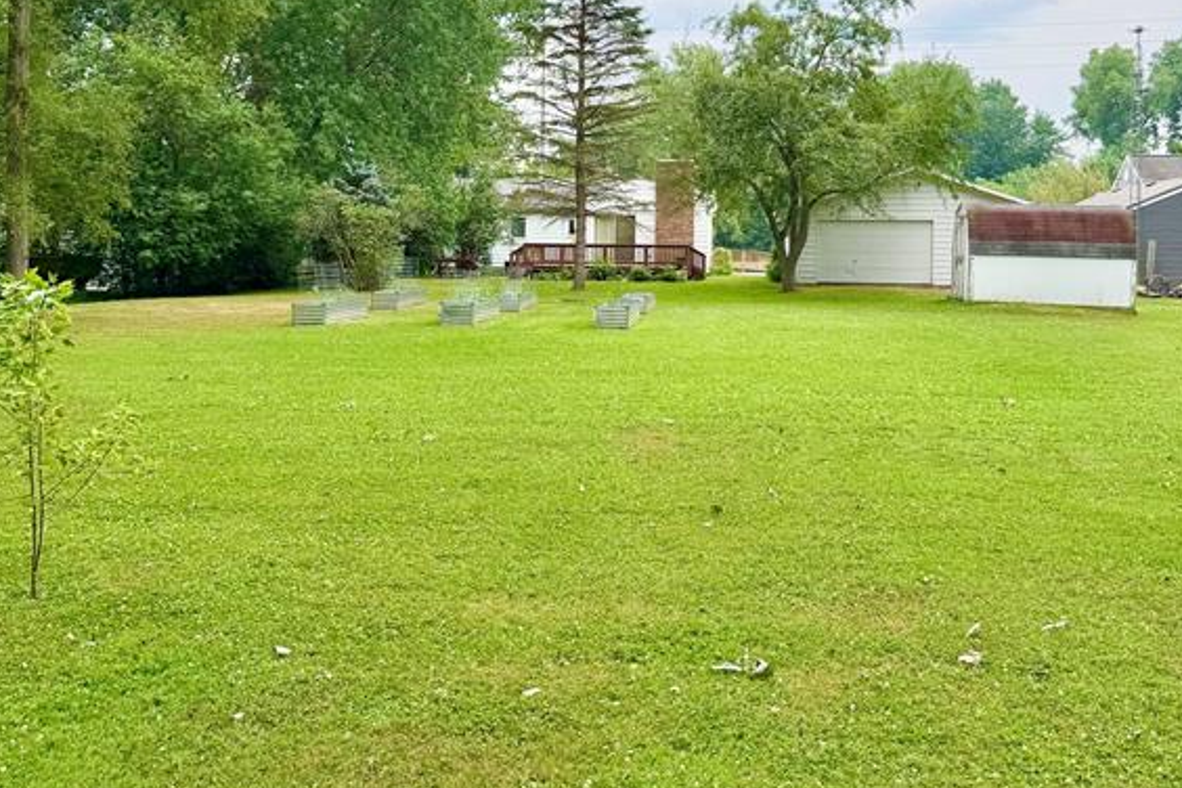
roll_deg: -0.1
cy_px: 243
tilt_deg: +0.1
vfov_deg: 38.3
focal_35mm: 34
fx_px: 1116
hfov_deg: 55.8
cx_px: 589
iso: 80
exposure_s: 1/4167
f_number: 1.78
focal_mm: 6.76
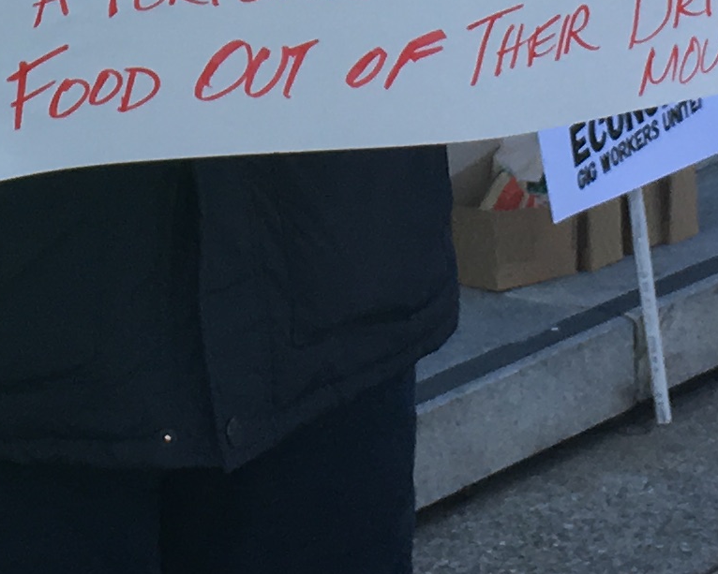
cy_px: -449
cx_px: 78
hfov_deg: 12.8
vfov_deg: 9.8
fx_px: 3167
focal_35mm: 149
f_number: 2.2
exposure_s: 1/379
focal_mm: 4.15
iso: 25
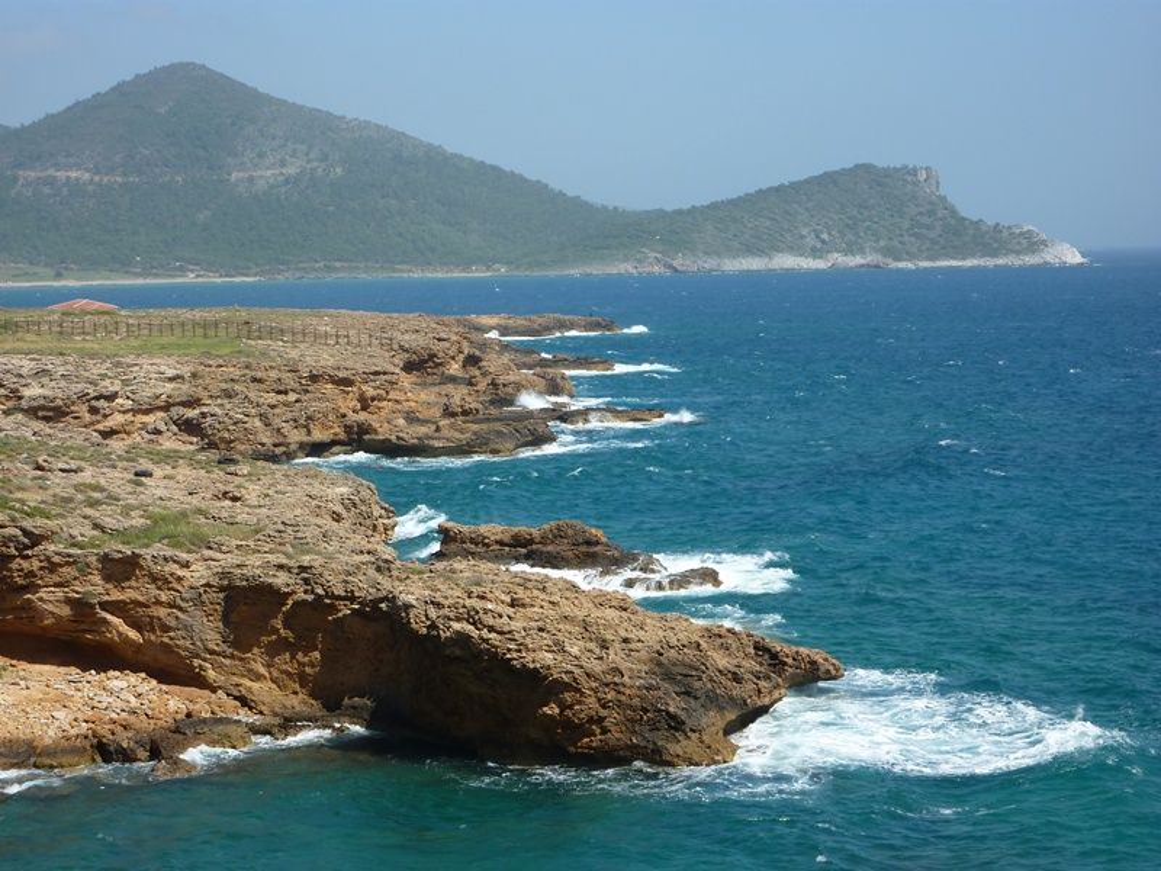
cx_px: 580
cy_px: 436
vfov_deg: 17.8
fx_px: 2784
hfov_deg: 23.6
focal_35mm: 83
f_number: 5
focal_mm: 13.7
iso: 80
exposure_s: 1/400
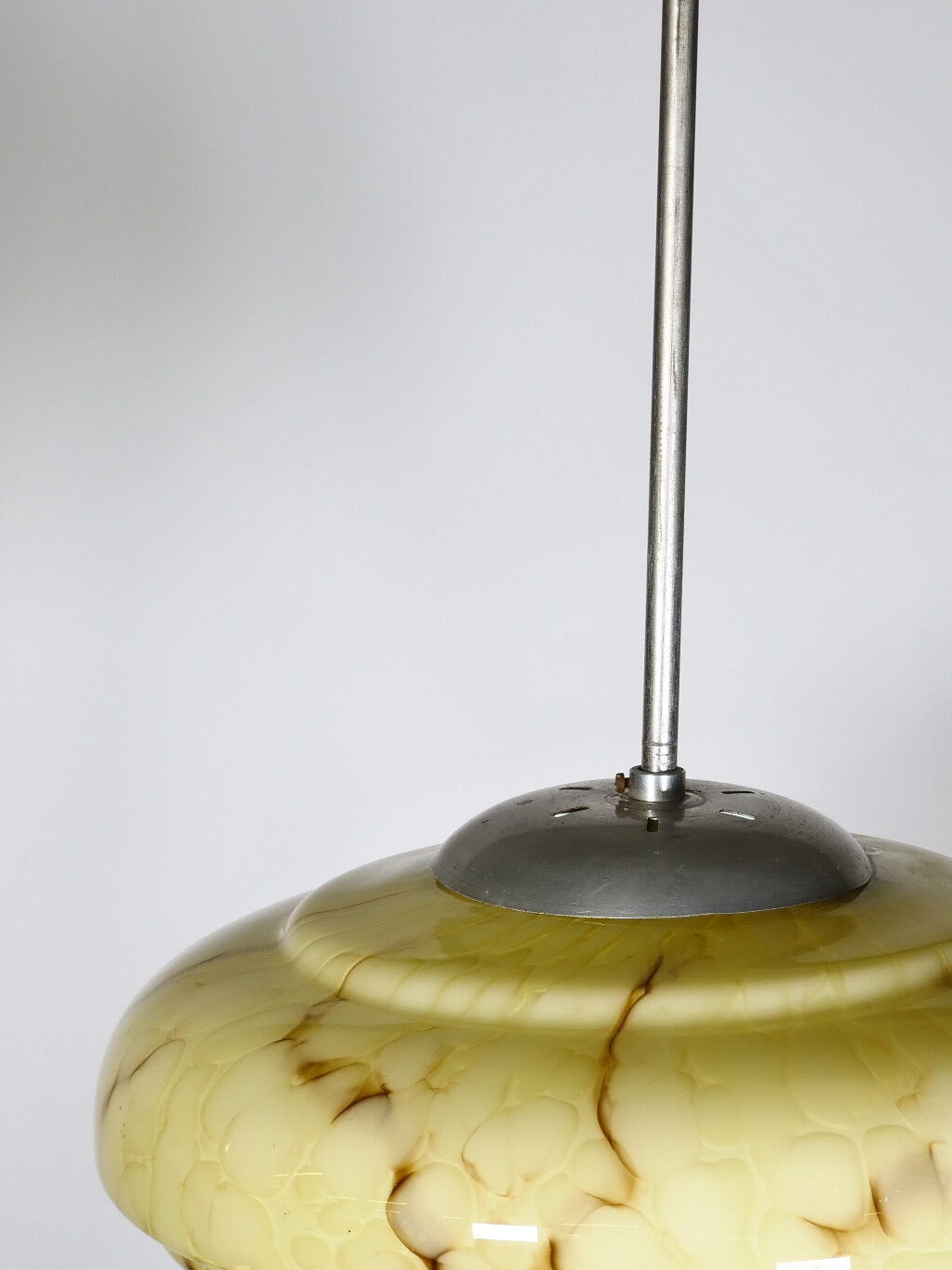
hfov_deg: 16.0
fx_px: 3373
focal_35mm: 92
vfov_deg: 21.2
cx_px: 676
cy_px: 453
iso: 320
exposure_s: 1/60
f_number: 6.3
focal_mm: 24
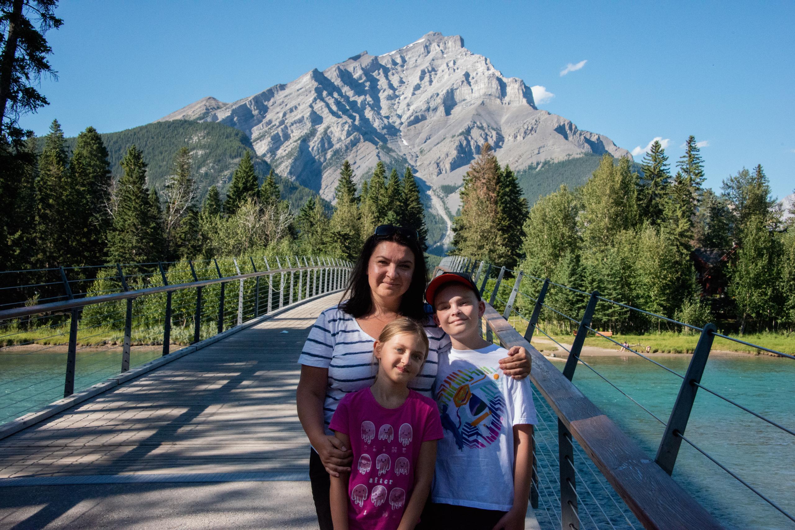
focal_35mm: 48
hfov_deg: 41.1
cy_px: 265
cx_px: 398
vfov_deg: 28.1
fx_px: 1060
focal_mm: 48
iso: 6400
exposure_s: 1/2000
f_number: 16
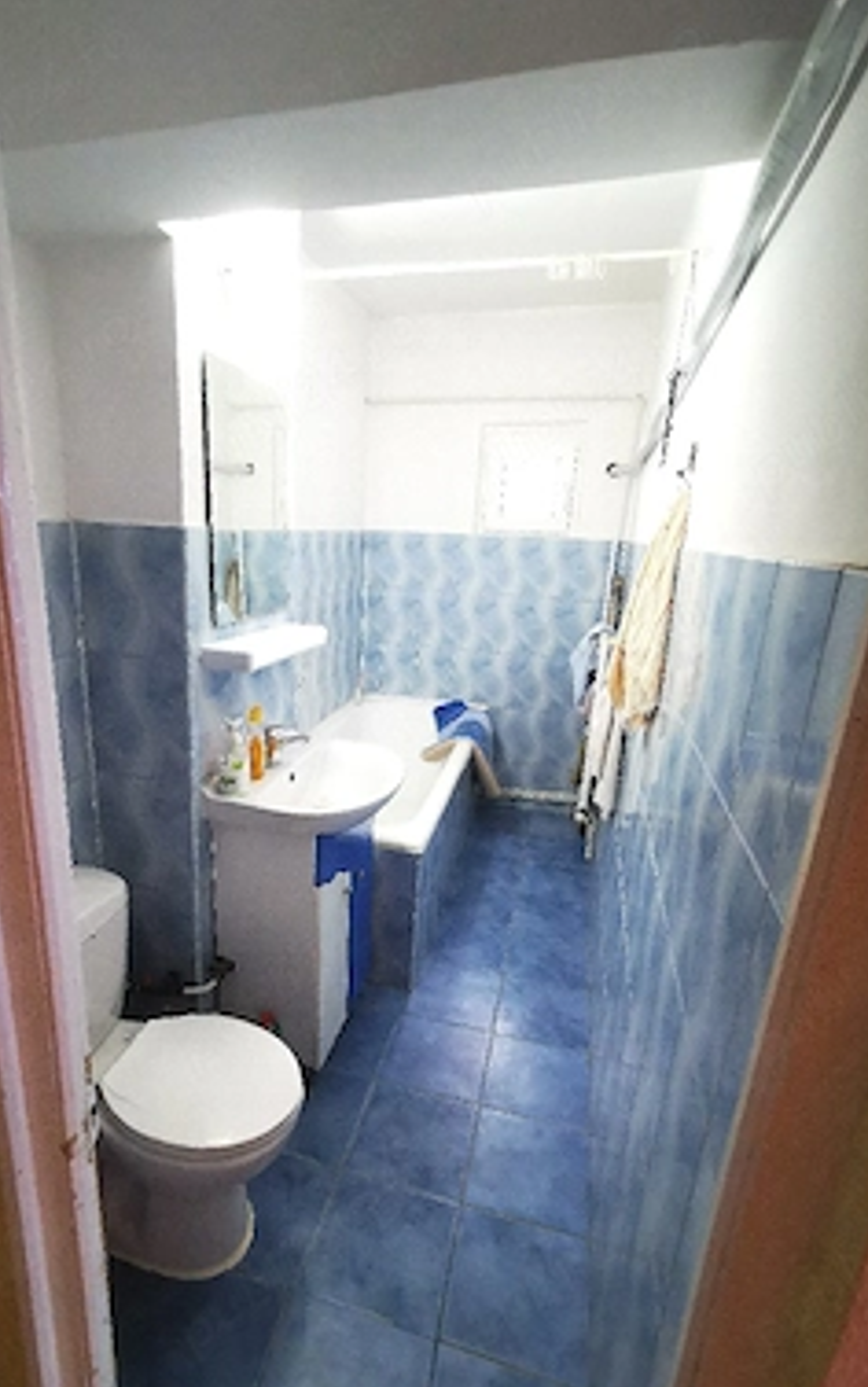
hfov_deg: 64.7
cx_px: 371
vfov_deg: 91.0
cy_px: 732
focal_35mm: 18
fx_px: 681
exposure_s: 1/25
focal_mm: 2.35
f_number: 2.2
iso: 500
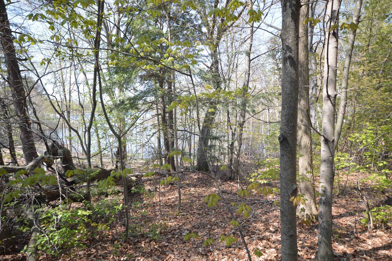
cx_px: 196
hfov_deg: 77.4
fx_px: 245
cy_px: 130
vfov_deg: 56.1
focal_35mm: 22
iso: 160
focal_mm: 15
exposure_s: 1/125
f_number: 5.6
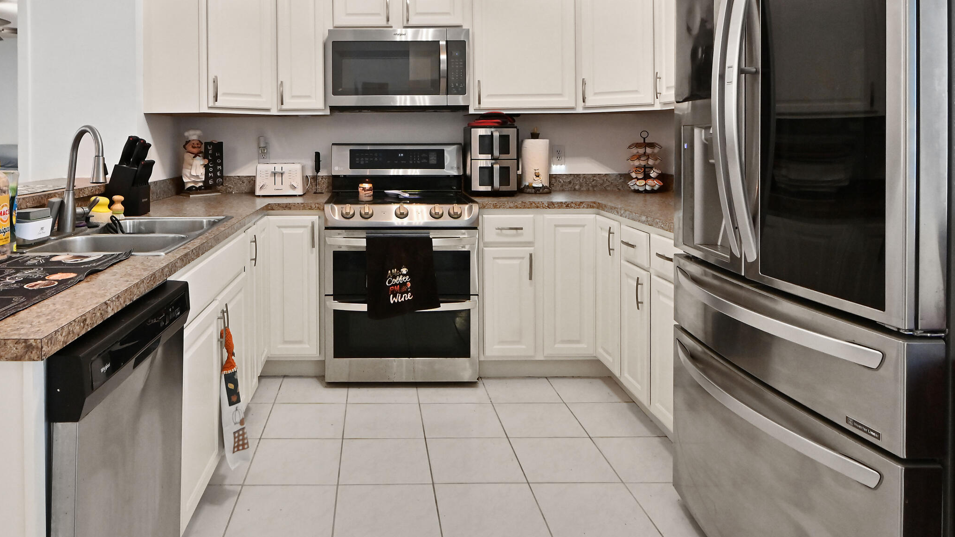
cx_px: 377
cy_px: 173
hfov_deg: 77.7
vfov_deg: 48.6
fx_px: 582
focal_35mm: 23
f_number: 9
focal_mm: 15
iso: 1600
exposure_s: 1/13
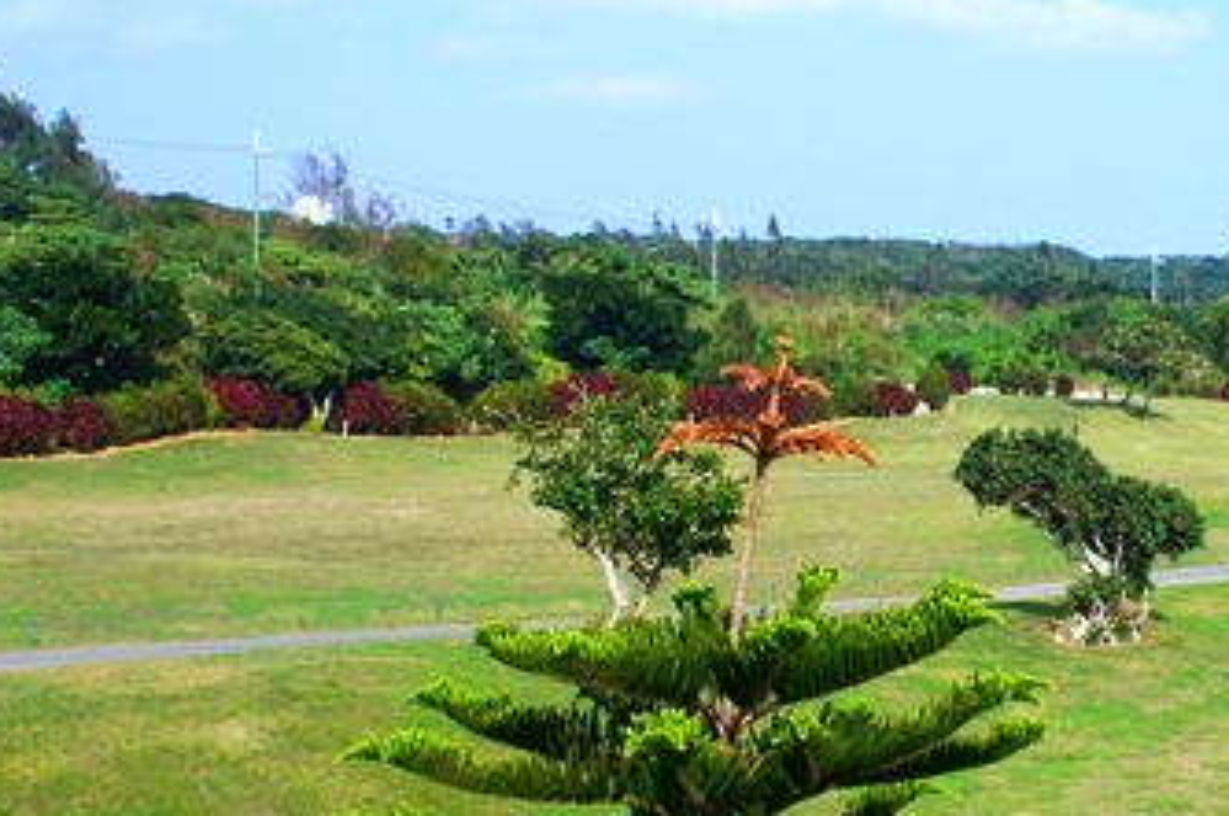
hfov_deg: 26.7
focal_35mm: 72
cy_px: 438
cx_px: 1218
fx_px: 2454
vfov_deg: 18.9
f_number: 13
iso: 200
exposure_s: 1/200
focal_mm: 20
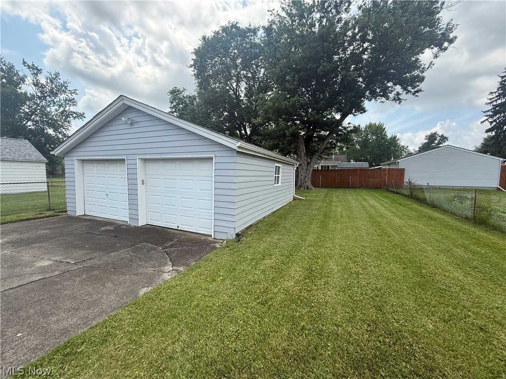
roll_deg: -0.8
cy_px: 190
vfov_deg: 85.7
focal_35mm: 14
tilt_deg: -2.7
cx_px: 253
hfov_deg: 102.1
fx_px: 205
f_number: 2.2
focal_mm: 2.22
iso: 64
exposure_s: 1/970
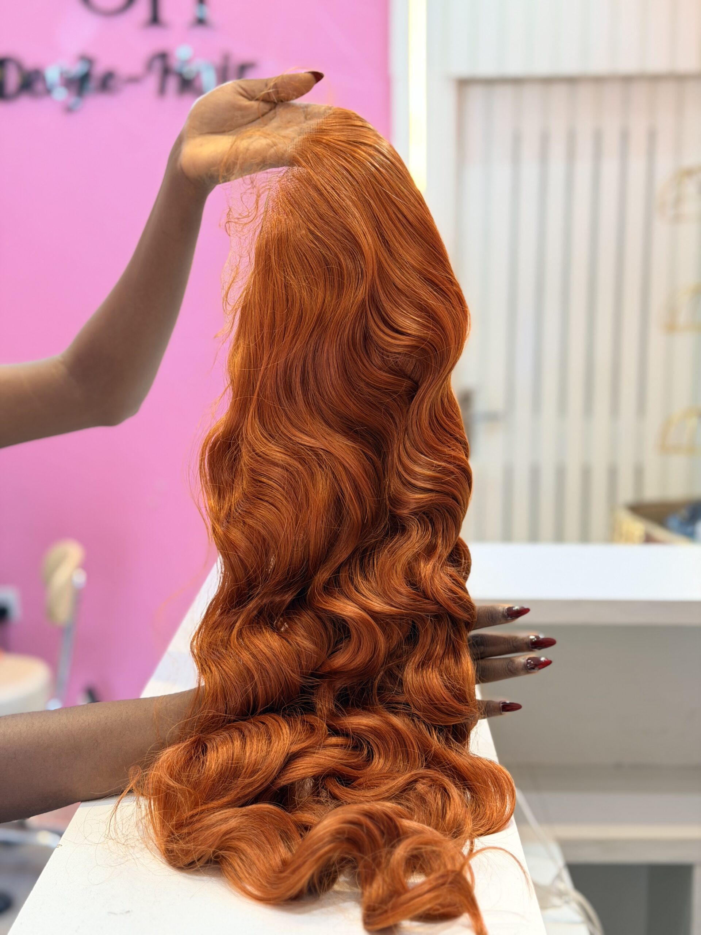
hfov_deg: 30.3
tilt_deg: -8.6
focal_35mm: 48
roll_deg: -0.3
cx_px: 350
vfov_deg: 39.7
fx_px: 1296
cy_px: 468
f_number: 1.78
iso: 100
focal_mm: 6.76
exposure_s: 1/50
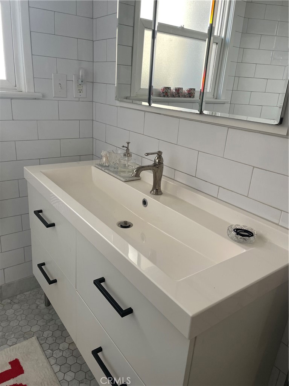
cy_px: 193
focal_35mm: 26
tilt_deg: -17.7
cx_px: 144
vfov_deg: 67.3
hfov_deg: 53.1
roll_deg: -3.9
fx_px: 289
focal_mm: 4.2
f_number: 1.6
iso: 100
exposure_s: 1/121
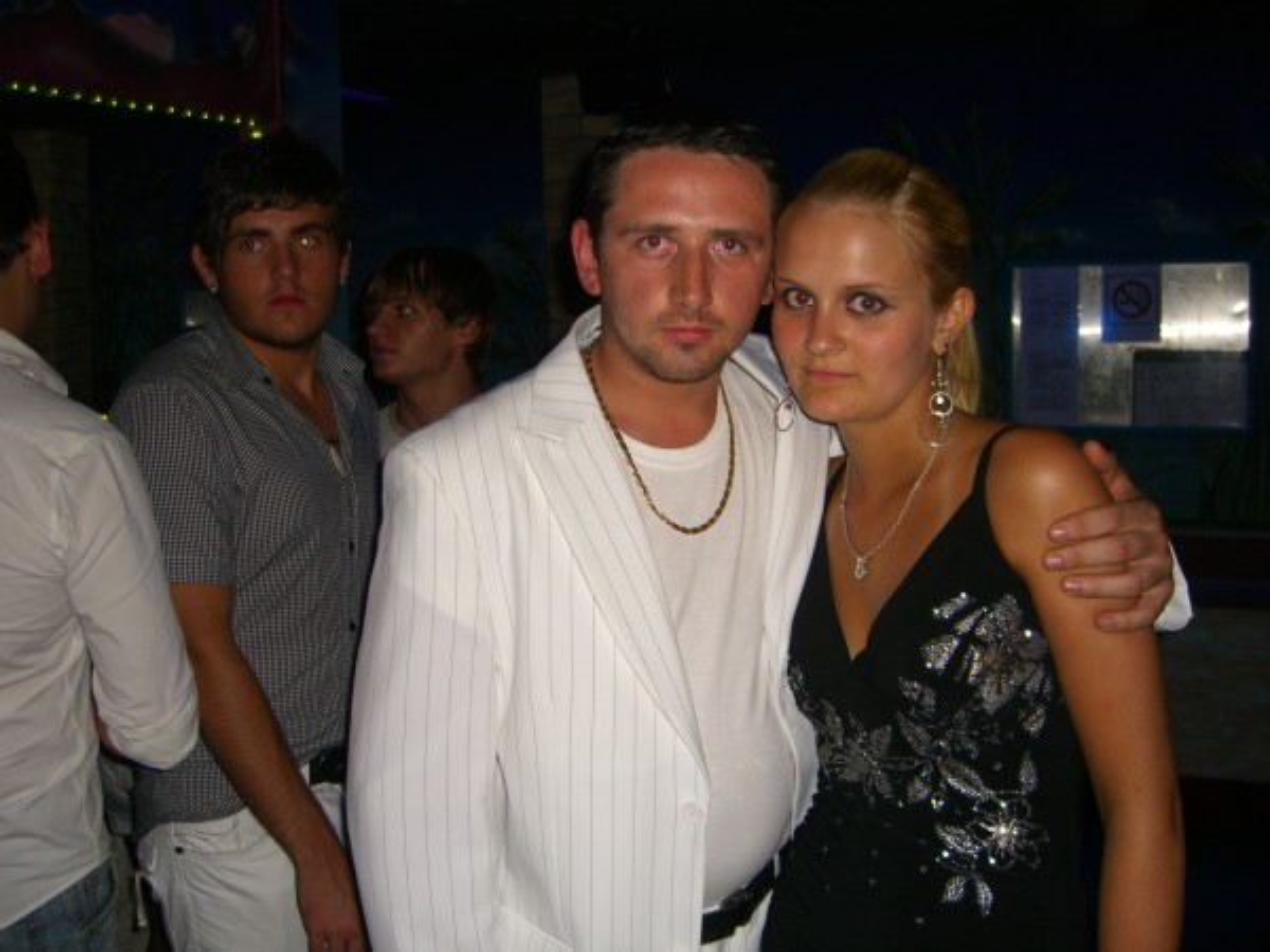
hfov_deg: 49.0
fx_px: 1394
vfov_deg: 37.7
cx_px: 635
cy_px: 476
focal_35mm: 38
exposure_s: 1/60
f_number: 2.8
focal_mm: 7.9
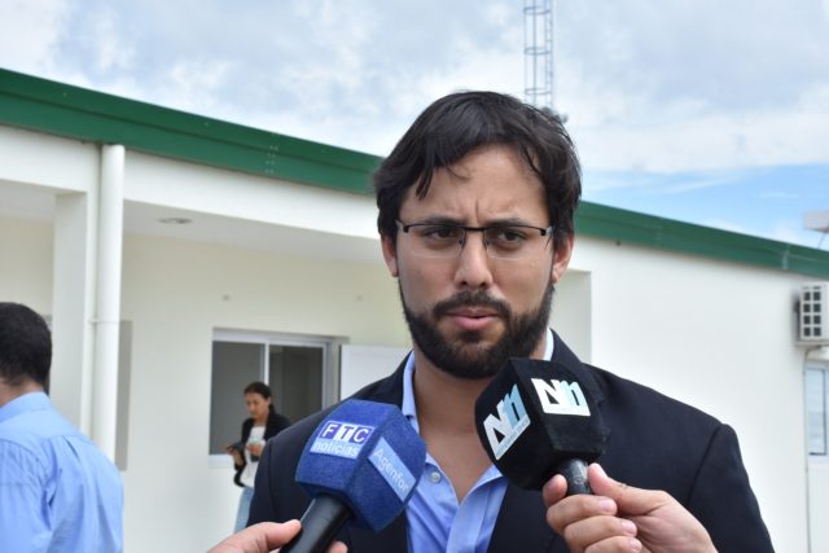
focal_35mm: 75
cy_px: 276
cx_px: 414
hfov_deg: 27.0
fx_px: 1727
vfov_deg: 18.2
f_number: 14
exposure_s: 1/250
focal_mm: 50
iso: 400
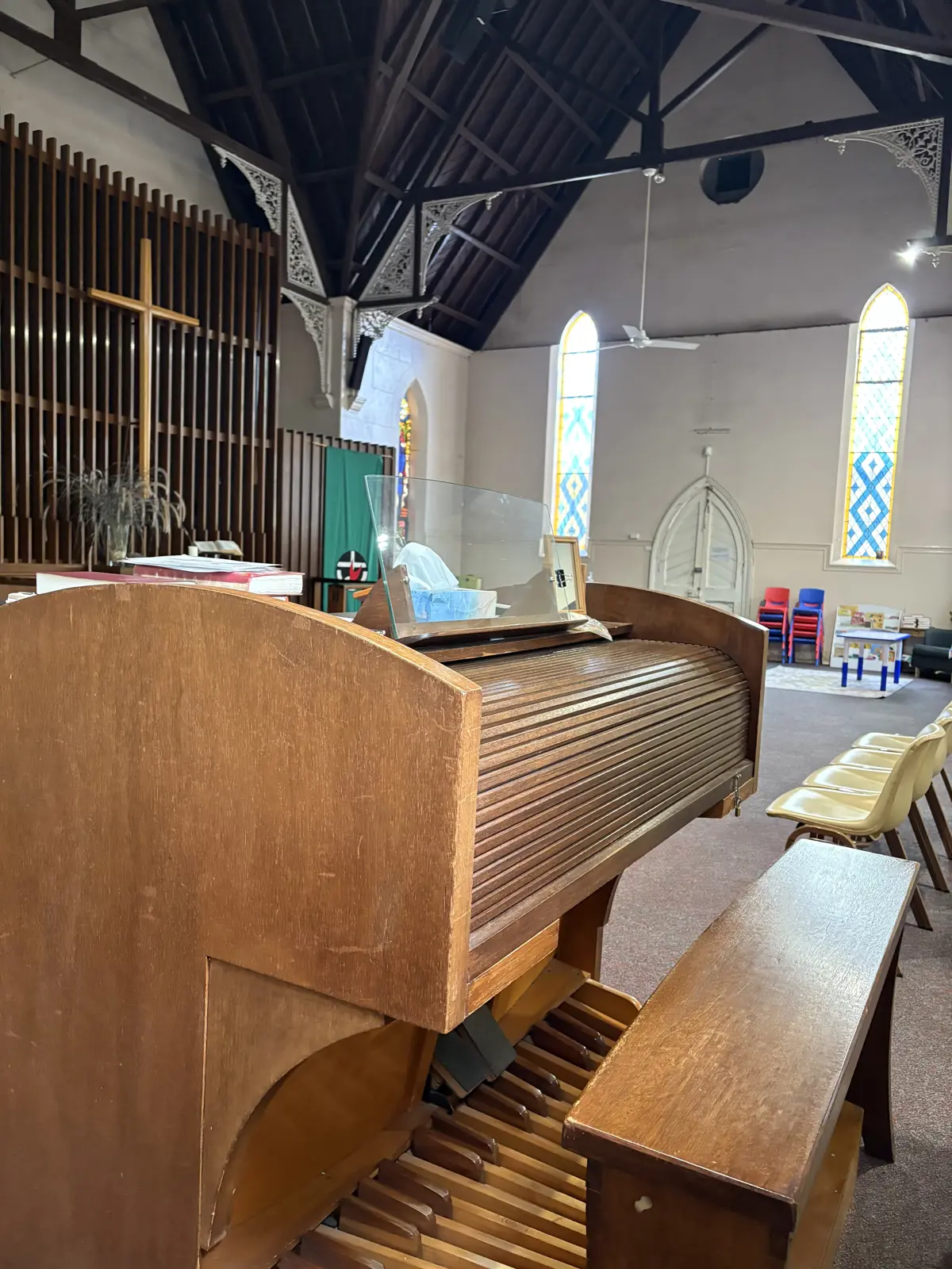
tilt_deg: -4.3
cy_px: 634
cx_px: 476
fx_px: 953
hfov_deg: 53.1
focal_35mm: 26
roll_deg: -2.0
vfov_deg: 67.3
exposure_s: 1/33
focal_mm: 5.96
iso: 400
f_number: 1.6
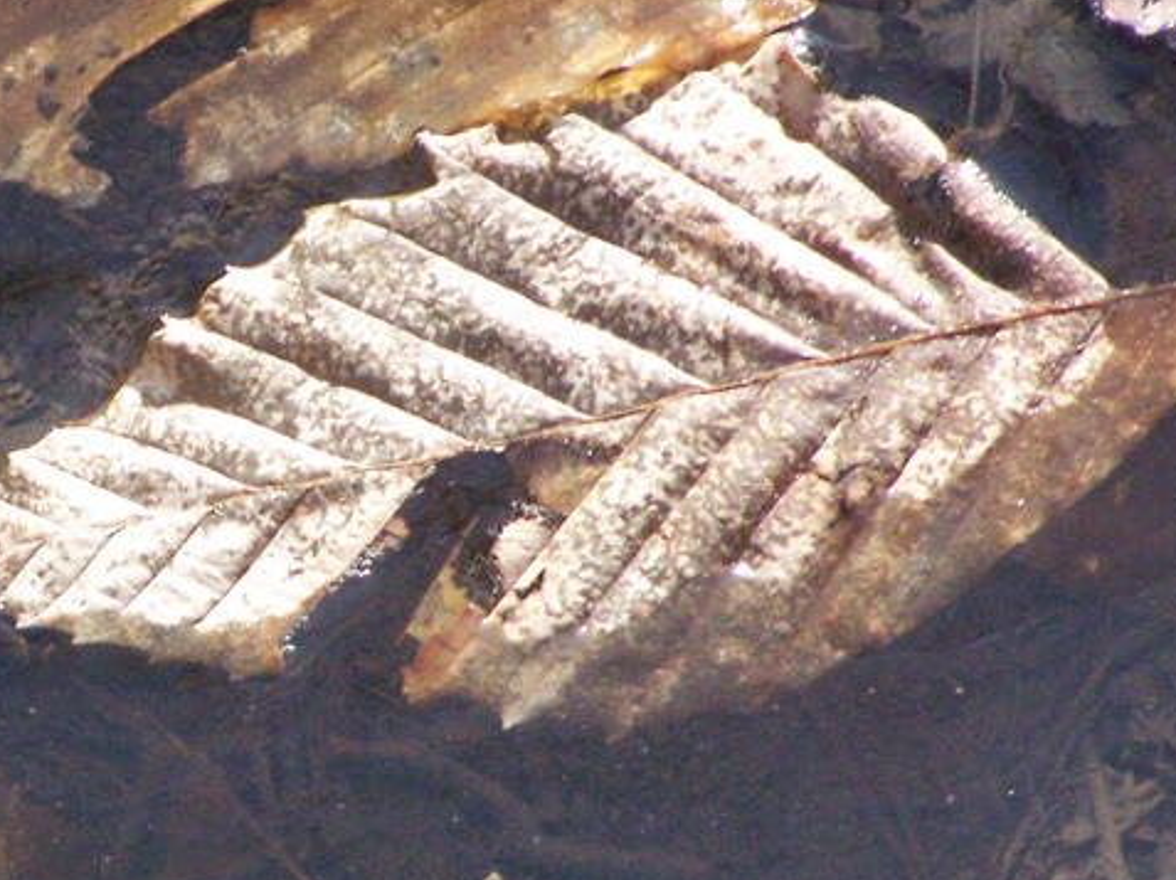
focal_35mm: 724
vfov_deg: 2.1
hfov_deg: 2.7
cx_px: 247
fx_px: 24578
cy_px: 419
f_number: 3.6
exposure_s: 1/1000
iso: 400
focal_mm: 55.9
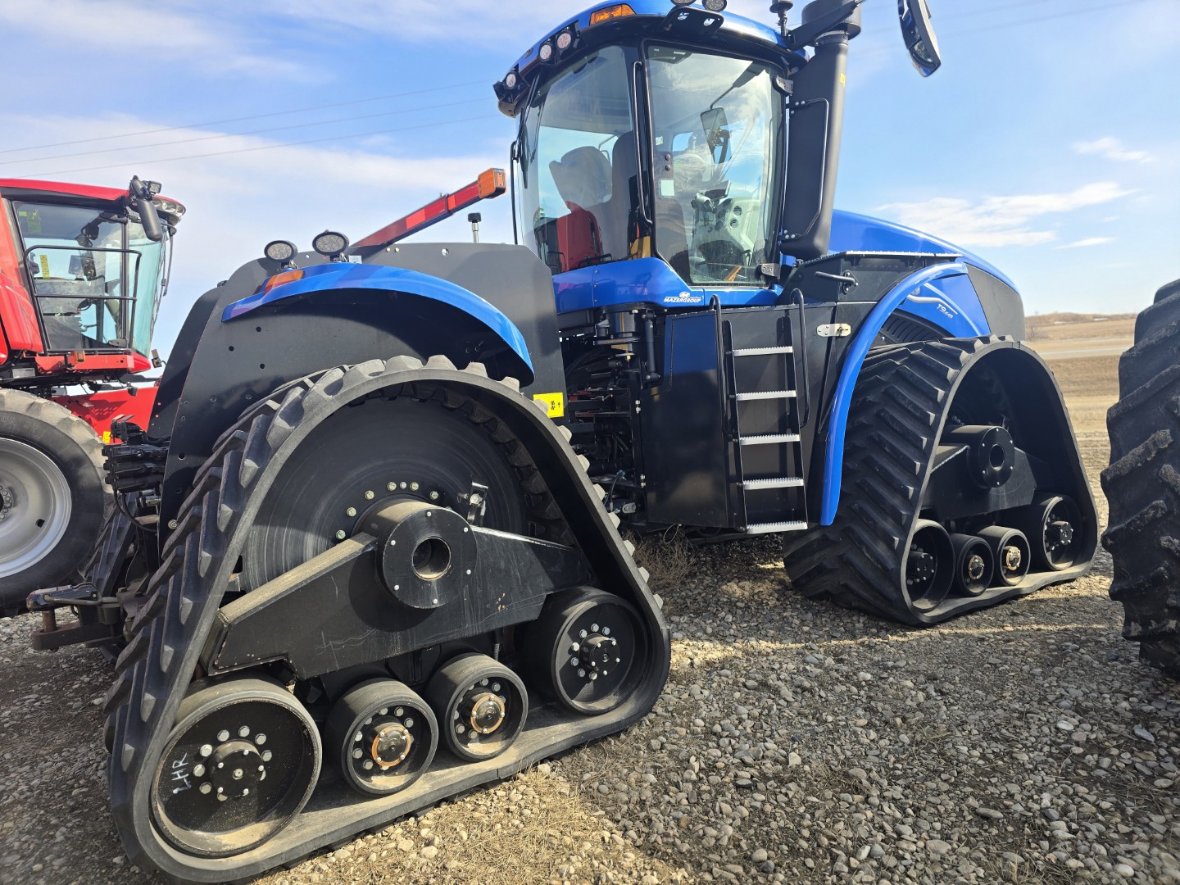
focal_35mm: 23
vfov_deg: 58.9
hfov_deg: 73.9
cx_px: 590
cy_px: 442
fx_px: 784
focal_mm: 6.3
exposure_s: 1/360
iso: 12
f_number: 1.7
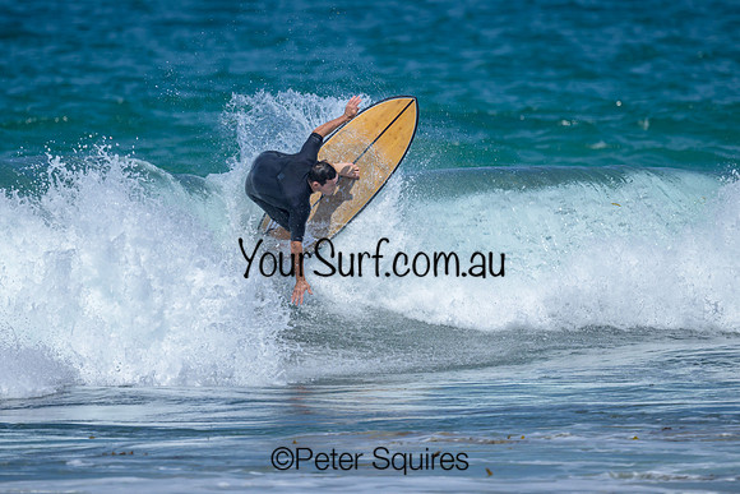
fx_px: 22444
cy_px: 220
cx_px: 331
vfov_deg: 1.3
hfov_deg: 1.9
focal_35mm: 1092
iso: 220
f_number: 6.3
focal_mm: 800
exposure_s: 1/2500
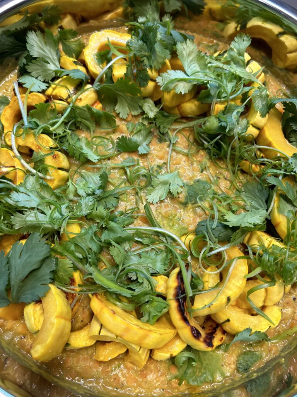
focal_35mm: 26
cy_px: 198
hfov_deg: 53.1
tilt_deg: -68.6
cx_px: 148
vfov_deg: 67.3
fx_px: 297
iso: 64
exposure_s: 1/120
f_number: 1.5
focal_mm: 5.7
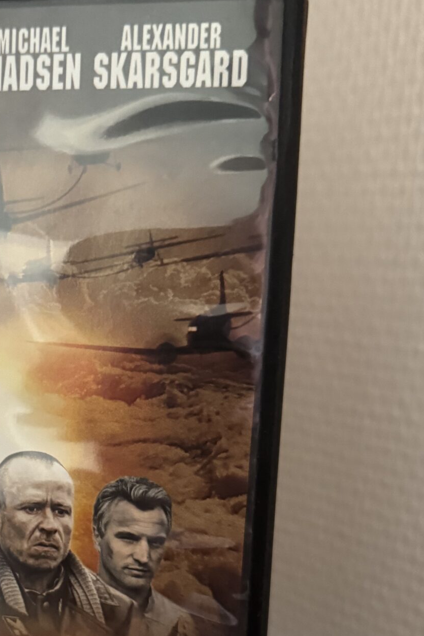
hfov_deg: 24.8
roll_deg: +1.0
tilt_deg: -11.1
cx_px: -31
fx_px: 901
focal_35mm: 51
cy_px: 443
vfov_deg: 38.3
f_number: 1.78
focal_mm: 6.76
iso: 1000
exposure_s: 1/31
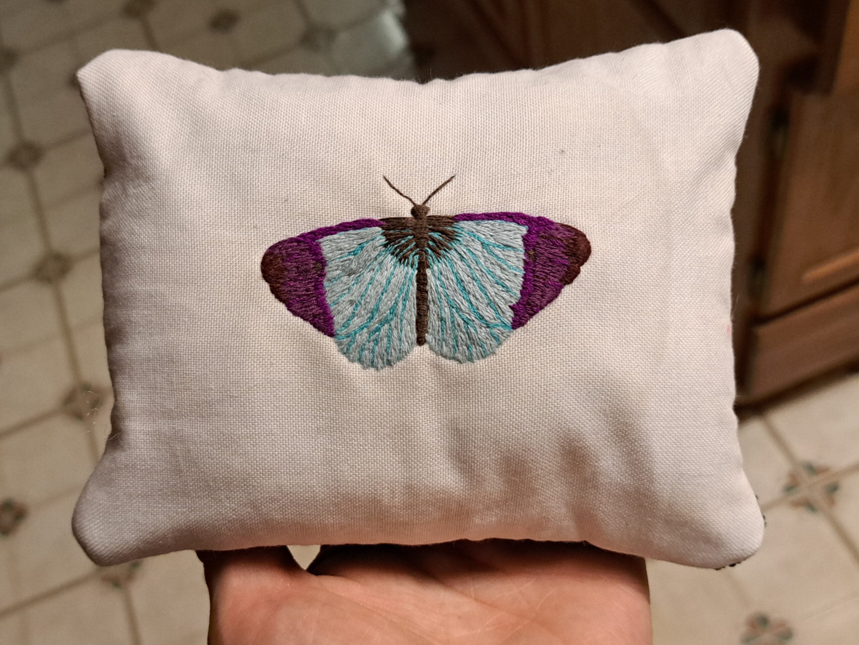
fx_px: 596
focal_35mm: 24
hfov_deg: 71.6
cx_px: 430
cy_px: 322
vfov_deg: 56.8
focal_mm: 5.23
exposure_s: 1/60.2
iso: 400
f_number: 1.8
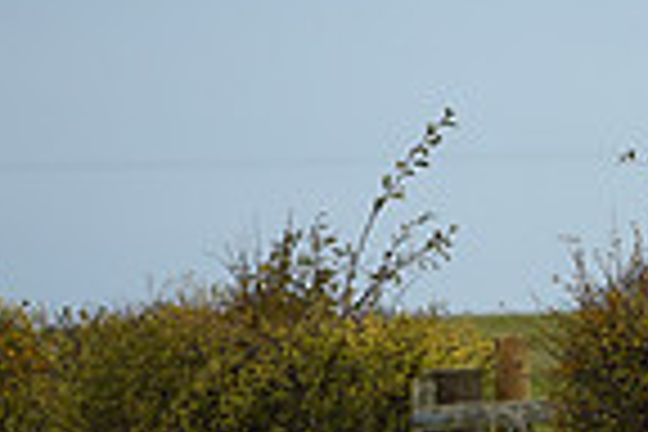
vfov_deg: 1.7
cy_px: 266
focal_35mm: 804
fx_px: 14471
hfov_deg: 2.6
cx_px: 1179
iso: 1000
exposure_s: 1/1000
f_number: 5
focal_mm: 200
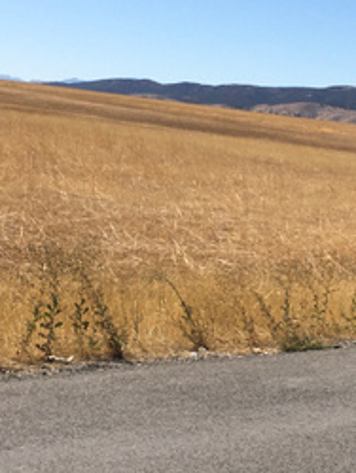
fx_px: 1218
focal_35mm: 89
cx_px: 280
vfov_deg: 22.0
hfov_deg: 16.5
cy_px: 195
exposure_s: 1/2404
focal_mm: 4.15
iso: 25
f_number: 2.2
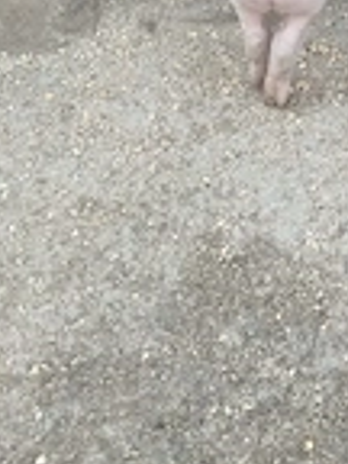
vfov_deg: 21.5
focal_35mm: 86
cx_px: 361
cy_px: -55
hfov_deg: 16.7
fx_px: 1153
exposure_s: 1/50
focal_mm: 5.31
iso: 160
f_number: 1.7
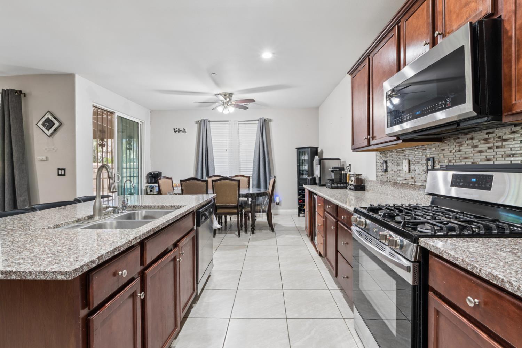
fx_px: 239
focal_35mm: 16
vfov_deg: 72.1
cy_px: 174
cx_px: 261
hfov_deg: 95.0
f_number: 7.1
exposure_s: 1/1.67
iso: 100
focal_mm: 11
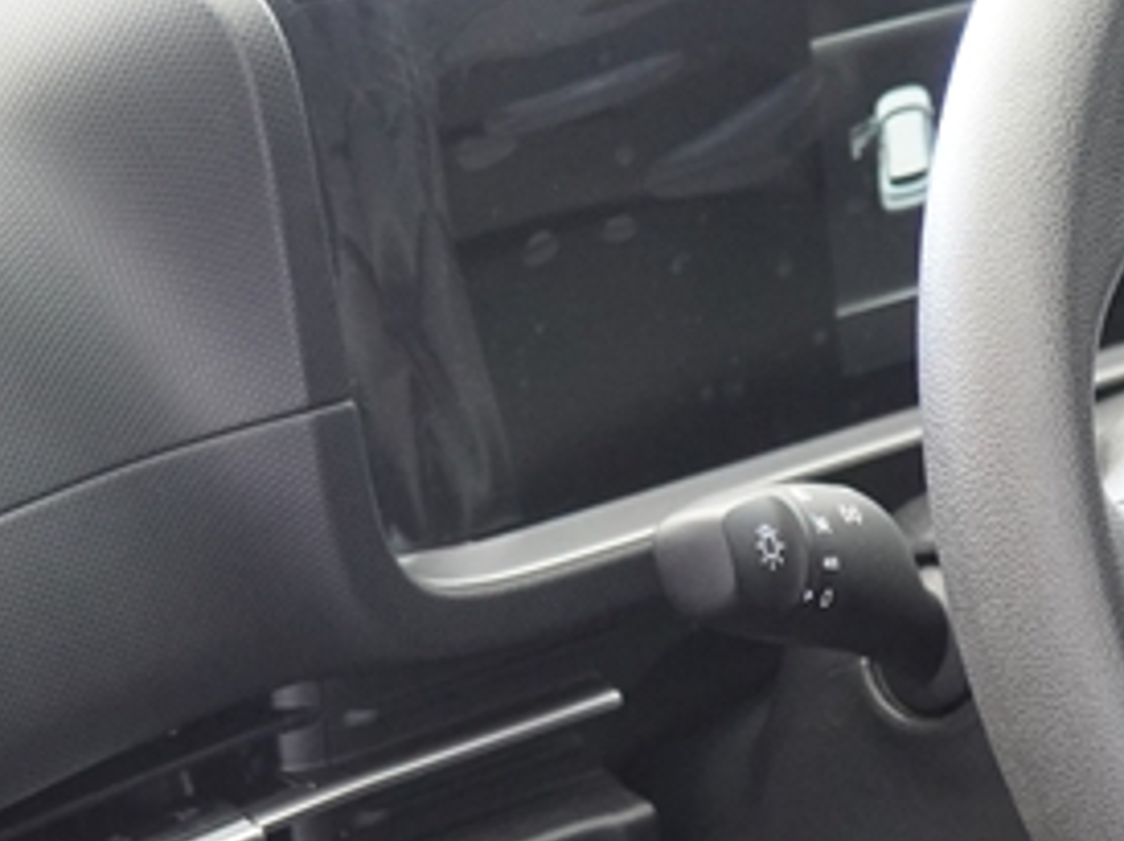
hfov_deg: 10.1
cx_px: 1743
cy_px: 548
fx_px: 6125
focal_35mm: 189
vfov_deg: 7.9
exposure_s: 1/160
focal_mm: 35
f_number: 2.8
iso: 2000
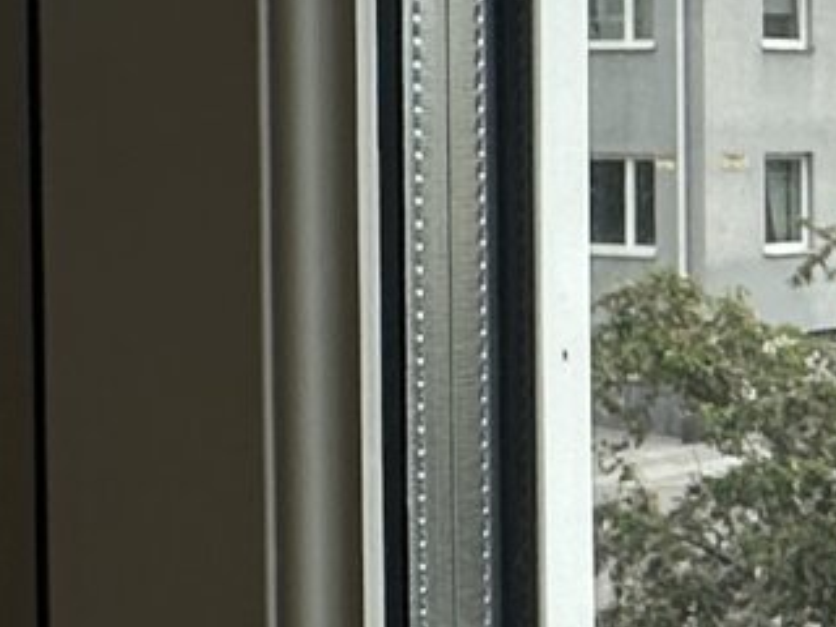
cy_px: 146
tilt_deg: -1.3
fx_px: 2705
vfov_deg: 13.2
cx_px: 1706
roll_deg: -0.1
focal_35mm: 112
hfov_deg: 14.4
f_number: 2.2
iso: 50
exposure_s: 1/1233
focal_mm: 2.22
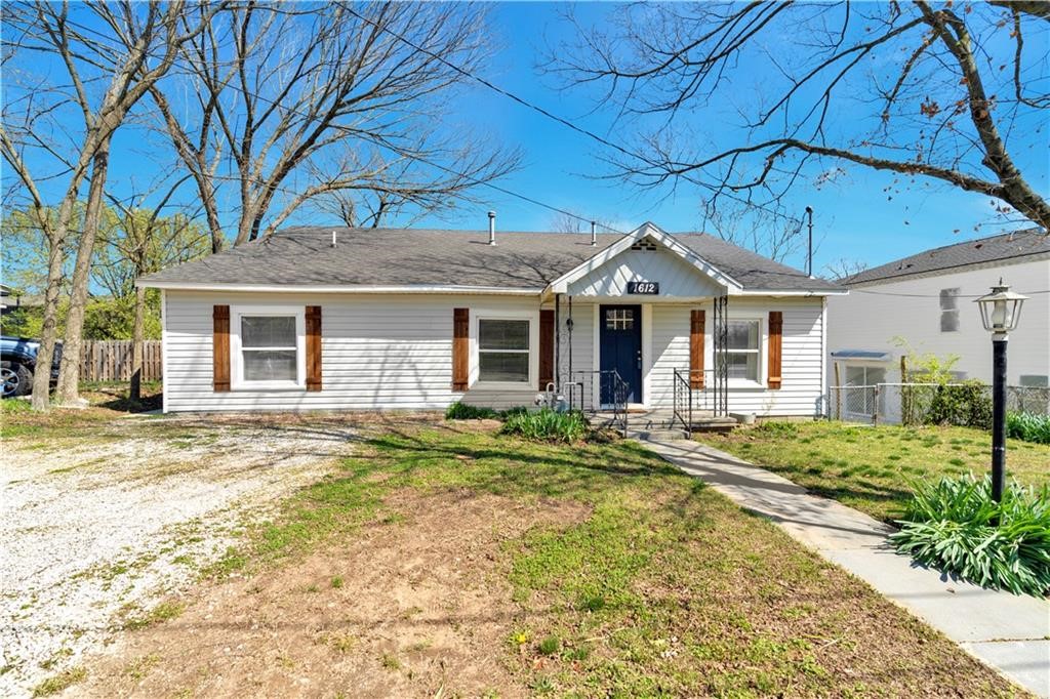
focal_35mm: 16
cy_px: 350
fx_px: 466
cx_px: 525
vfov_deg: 73.7
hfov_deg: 96.8
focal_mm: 16
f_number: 6.3
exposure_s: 1/80
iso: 80
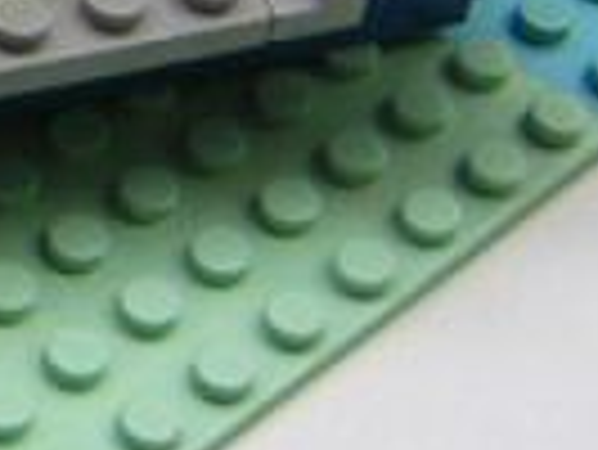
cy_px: -320
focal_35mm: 173
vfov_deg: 8.3
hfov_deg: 10.6
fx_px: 2991
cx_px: -553
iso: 100
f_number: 2.6
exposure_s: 1/65.7
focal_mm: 4.7
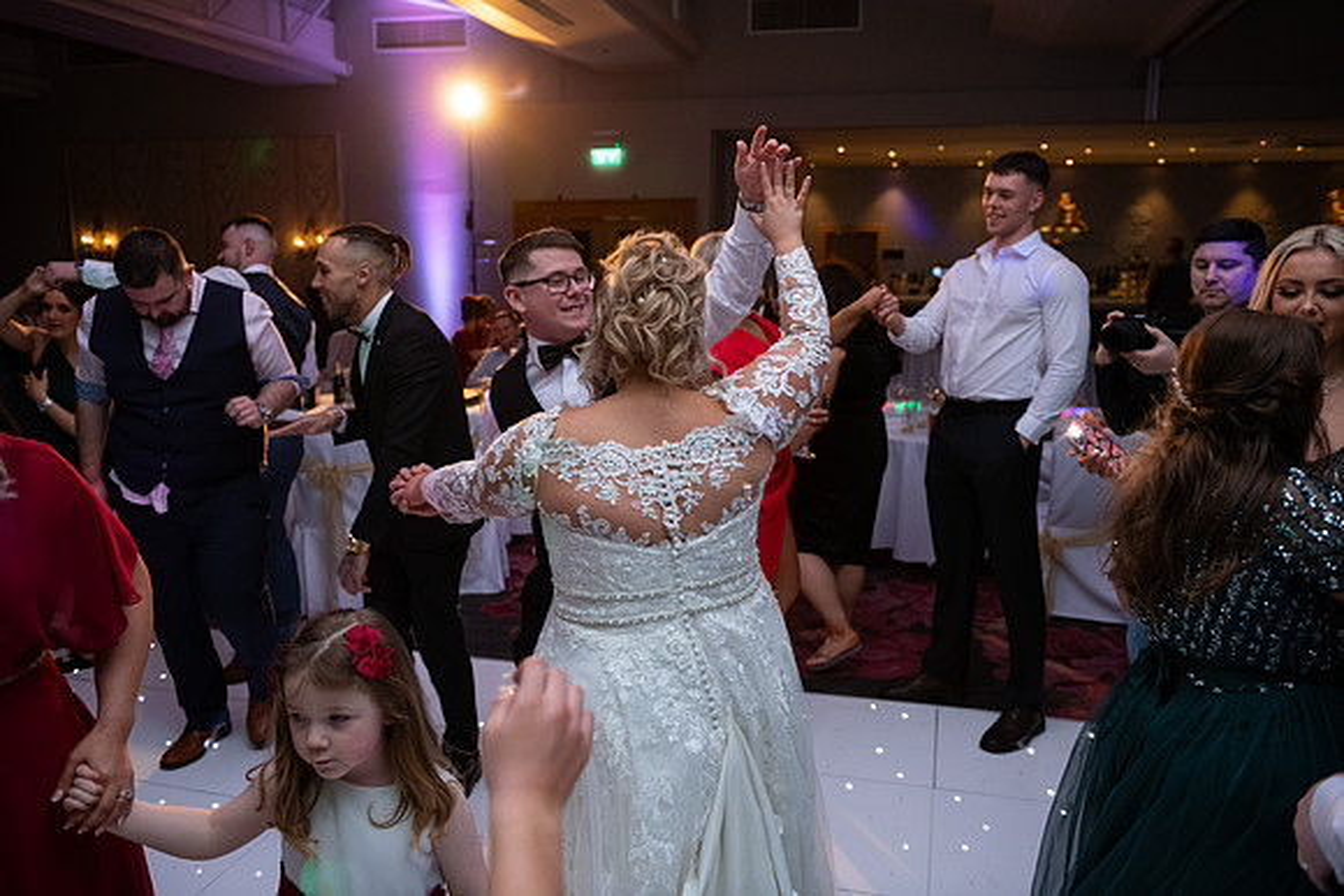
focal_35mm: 28
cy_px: 448
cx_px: 672
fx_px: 1046
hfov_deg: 65.5
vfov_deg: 46.4
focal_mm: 28
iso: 1250
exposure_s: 1/160
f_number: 3.5
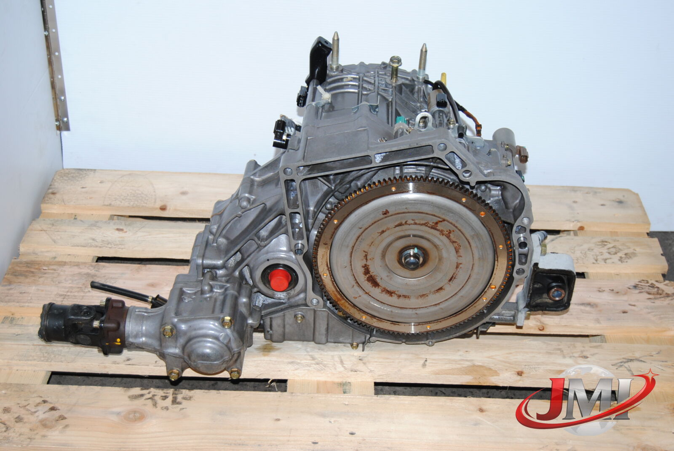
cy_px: 226
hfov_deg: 35.0
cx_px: 337
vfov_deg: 23.8
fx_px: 1068
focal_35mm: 57
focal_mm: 38
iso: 400
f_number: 4.8
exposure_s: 1/200
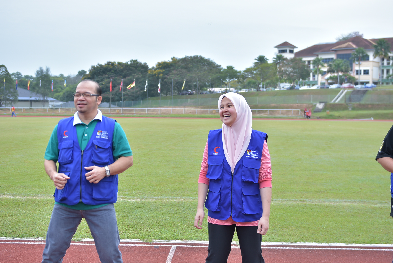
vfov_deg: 28.1
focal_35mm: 48
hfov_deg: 41.1
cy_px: 132
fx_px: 524
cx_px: 196
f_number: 2.8
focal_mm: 32
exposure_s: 1/200
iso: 100
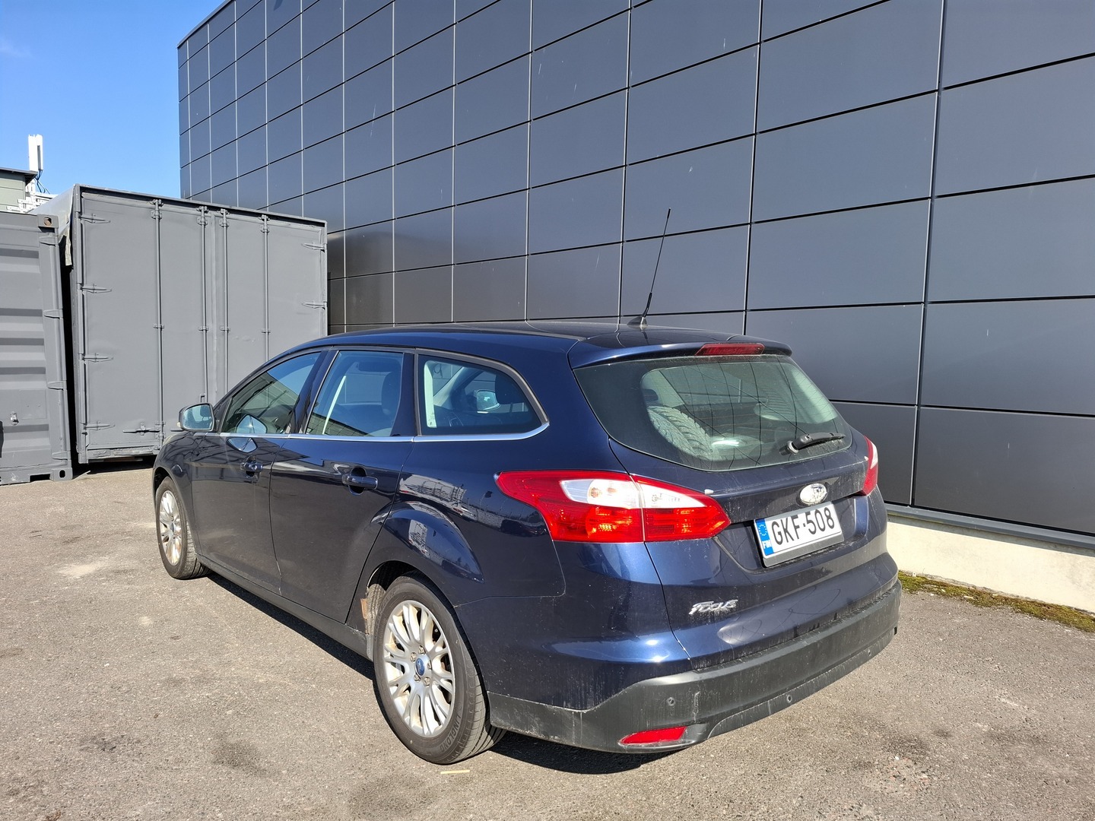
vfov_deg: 58.9
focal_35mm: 23
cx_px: 548
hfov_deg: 73.9
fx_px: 728
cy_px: 410
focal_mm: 5.54
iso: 50
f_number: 1.8
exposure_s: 1/890
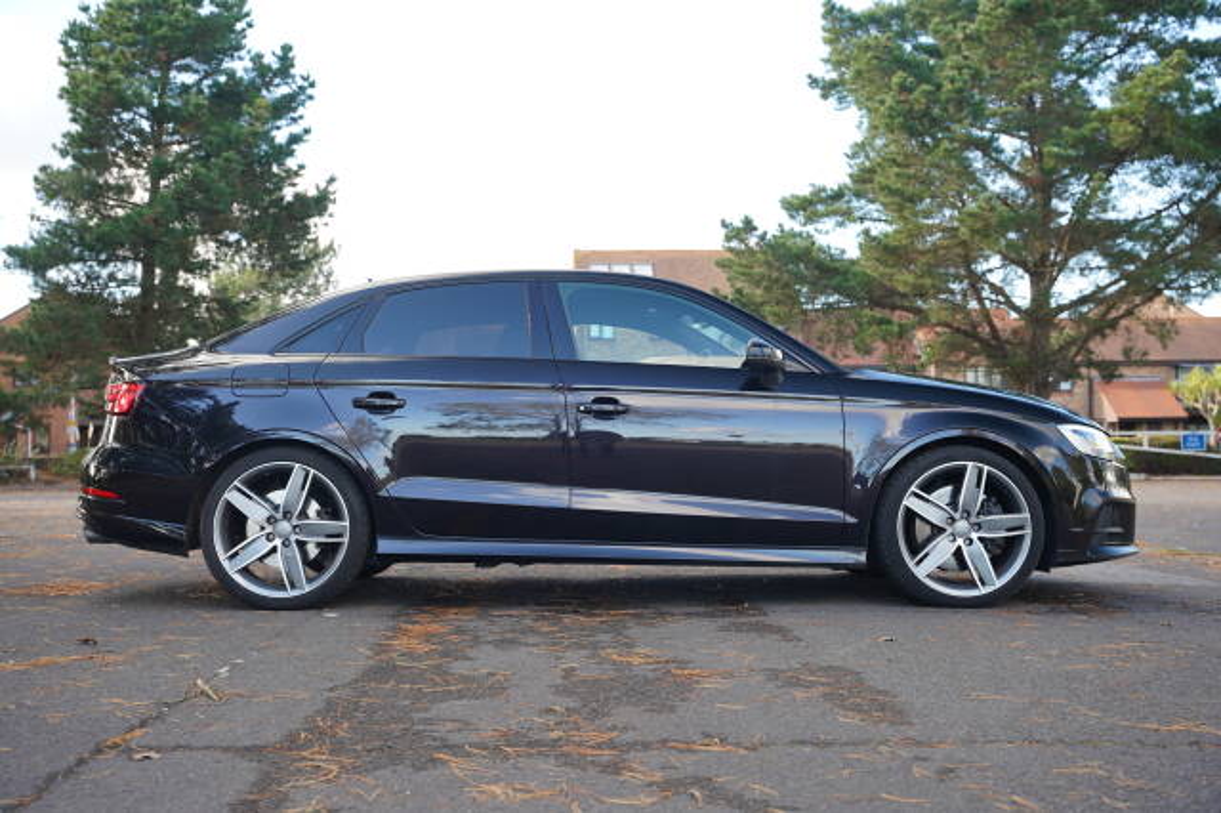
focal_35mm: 40
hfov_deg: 48.5
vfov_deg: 33.4
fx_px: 1356
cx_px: 610
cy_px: 406
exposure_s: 1/60
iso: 100
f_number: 4
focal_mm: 40
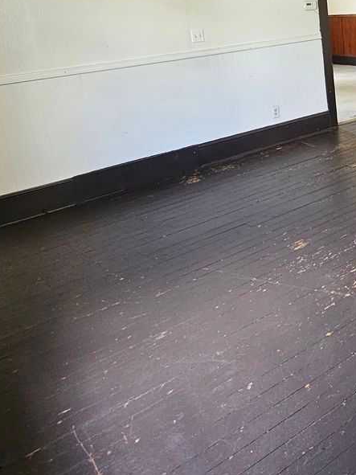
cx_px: 355
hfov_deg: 38.2
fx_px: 453
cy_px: 117
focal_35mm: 33
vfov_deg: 52.8
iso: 200
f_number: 2.2
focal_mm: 2.2
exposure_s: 1/60
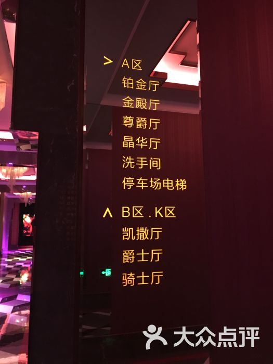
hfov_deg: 48.2
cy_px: 182
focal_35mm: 29
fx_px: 305
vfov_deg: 61.7
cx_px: 136
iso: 500
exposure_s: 1/17
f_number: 2.2
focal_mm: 4.15
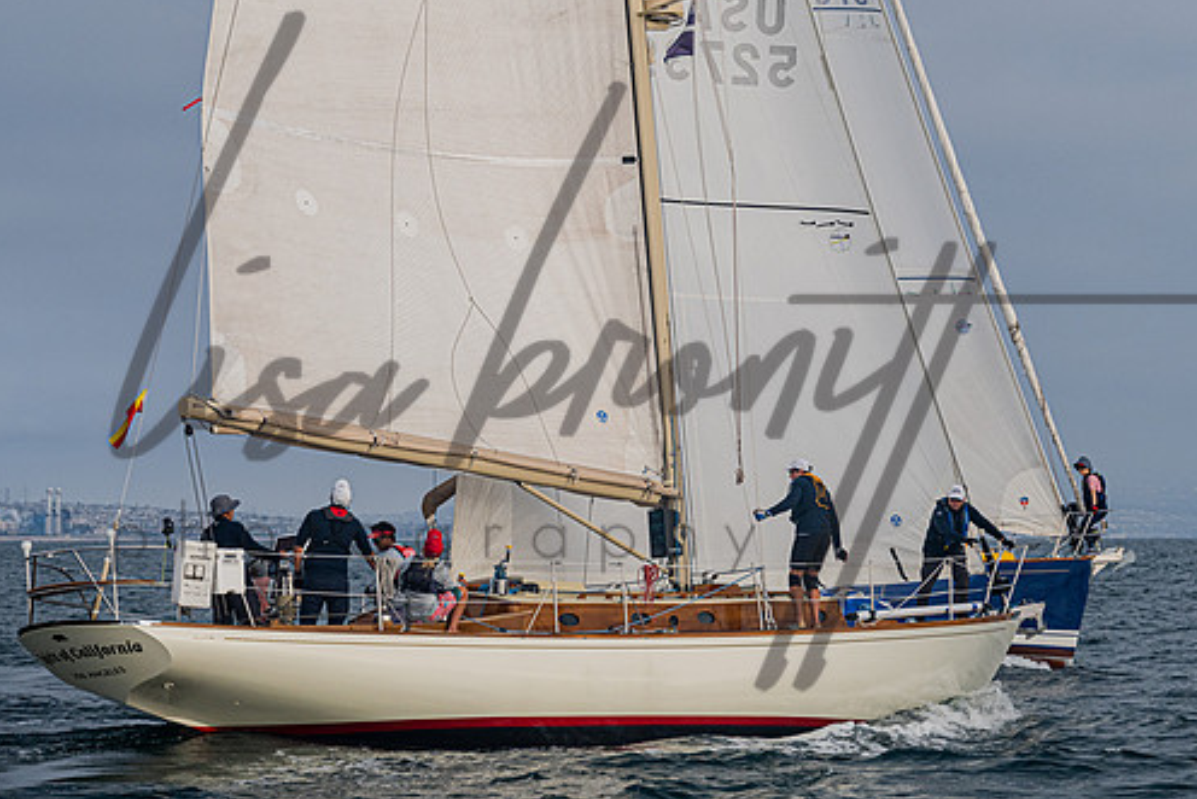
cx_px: 771
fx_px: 5022
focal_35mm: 151
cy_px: 244
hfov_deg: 13.6
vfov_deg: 9.1
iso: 400
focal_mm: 96
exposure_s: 1/800
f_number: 6.3
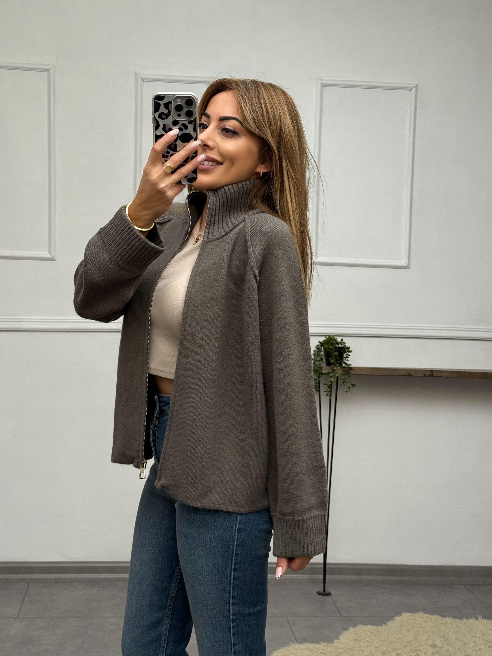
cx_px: 246
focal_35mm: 48
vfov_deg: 39.7
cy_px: 328
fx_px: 910
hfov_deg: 30.3
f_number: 1.78
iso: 100
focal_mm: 6.76
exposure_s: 1/88
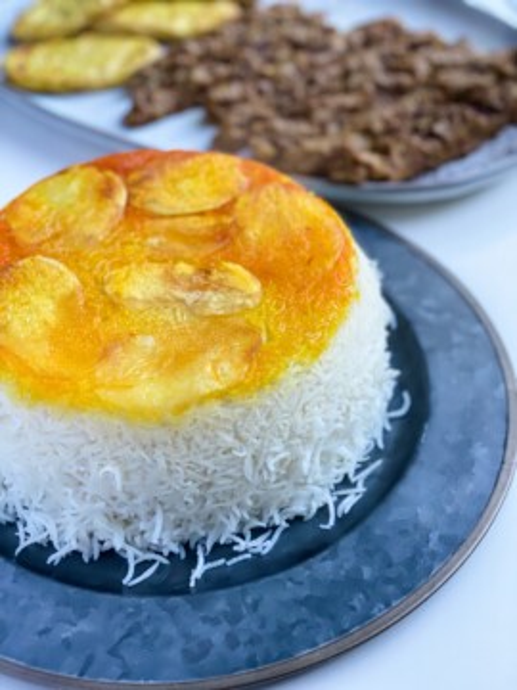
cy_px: 345
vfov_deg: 36.8
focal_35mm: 52
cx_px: 258
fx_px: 1036
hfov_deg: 28.0
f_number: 2
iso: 125
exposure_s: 1/60
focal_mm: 6
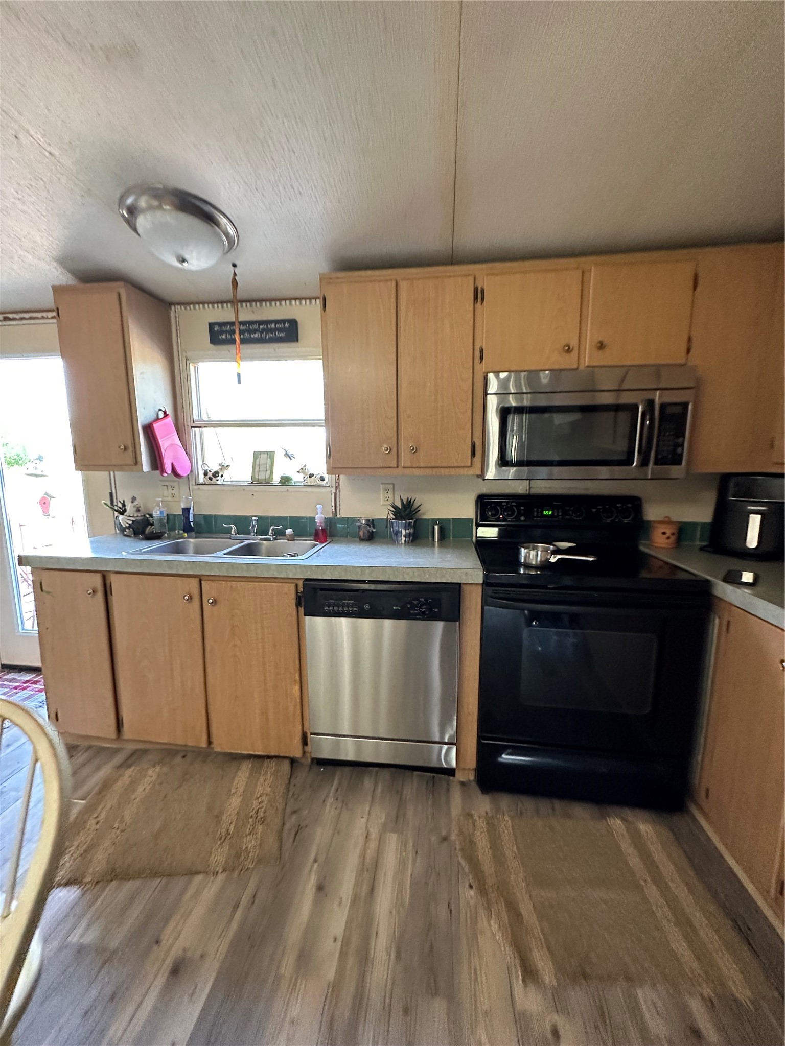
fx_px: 423
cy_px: 523
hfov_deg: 85.7
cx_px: 392
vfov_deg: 102.1
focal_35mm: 14
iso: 320
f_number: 2.2
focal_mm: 2.22
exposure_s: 1/60
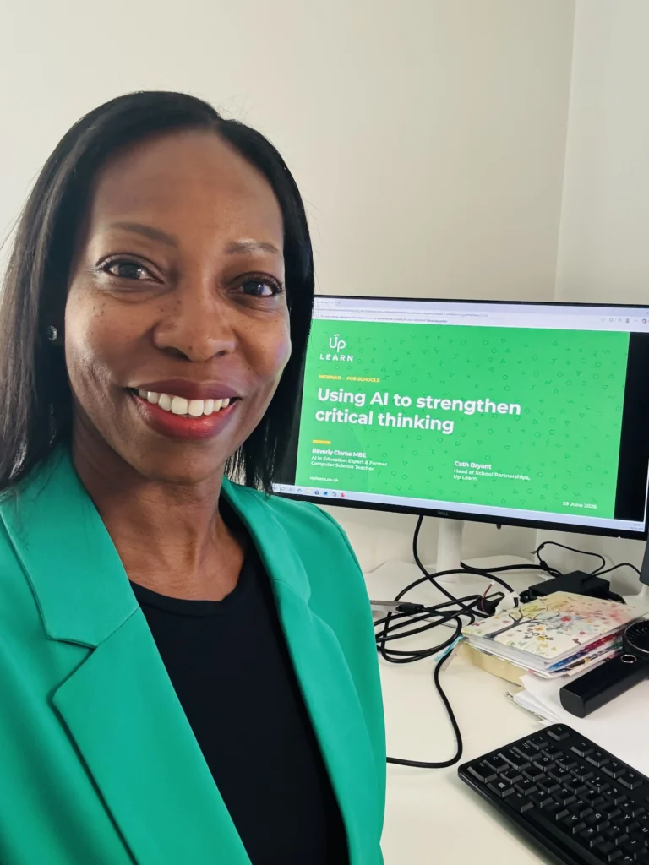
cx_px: 324
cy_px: 432
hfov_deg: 46.8
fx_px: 750
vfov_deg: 60.0
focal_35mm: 30
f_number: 1.9
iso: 320
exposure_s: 1/52
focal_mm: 2.69
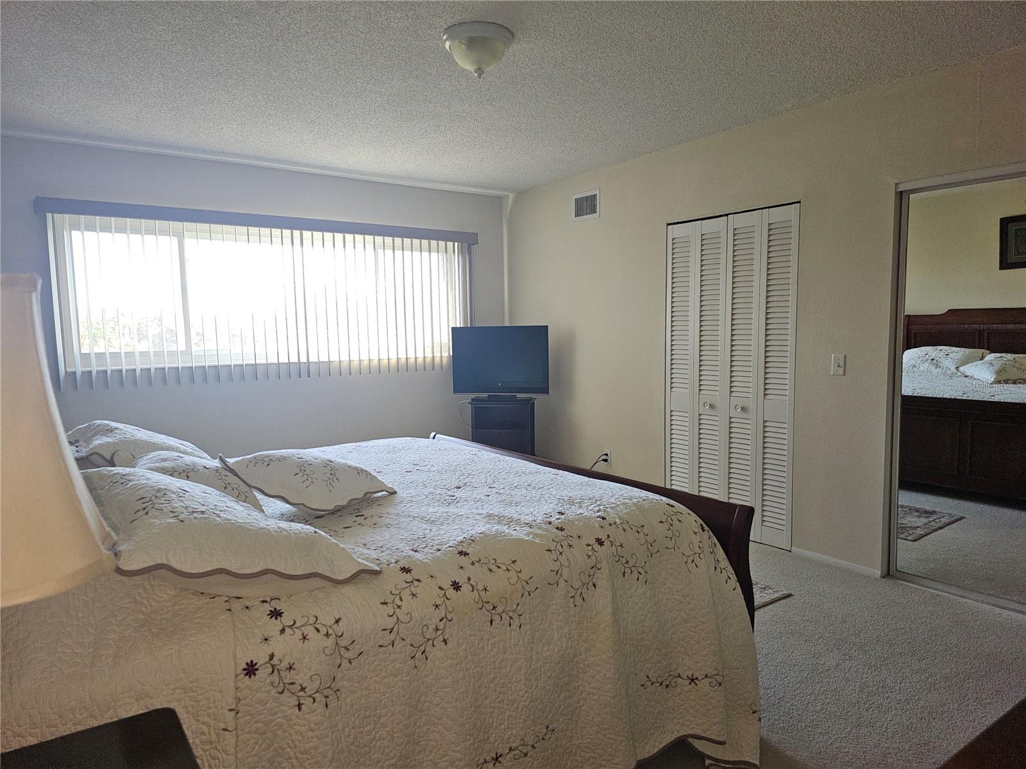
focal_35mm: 23
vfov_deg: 58.9
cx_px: 513
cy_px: 384
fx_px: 682
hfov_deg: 73.9
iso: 80
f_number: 1.7
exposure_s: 1/60
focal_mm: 6.3
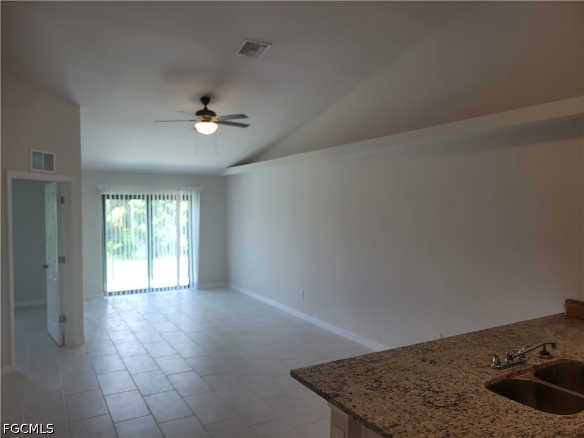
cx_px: 292
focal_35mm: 26
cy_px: 219
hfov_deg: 67.3
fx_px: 439
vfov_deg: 53.1
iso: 80
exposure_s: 1/120
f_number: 1.8
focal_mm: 5.4
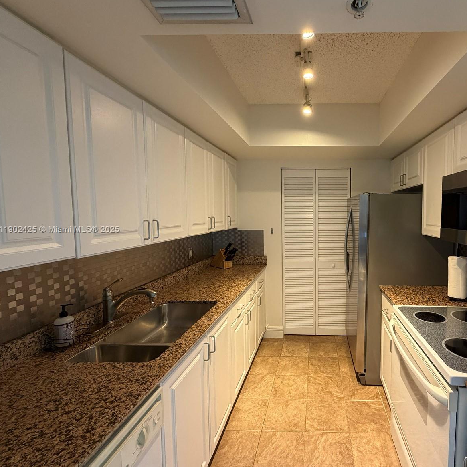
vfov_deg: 84.0
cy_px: 230
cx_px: 312
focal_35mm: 17
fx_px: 259
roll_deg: -0.1
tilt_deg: -4.0
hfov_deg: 81.1
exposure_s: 1/60
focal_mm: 2.22
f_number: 2.2
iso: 320
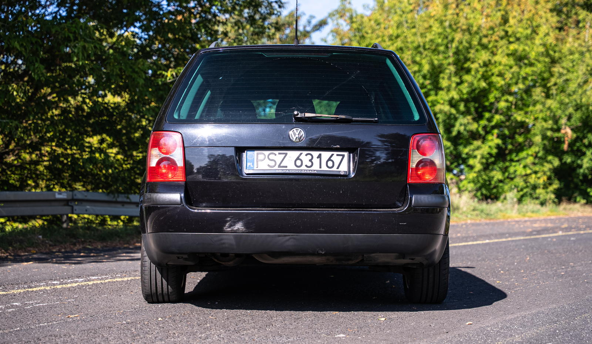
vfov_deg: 16.2
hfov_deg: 27.5
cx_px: 306
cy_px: 172
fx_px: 1209
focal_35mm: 76
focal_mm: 70
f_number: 3.5
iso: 160
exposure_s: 1/200
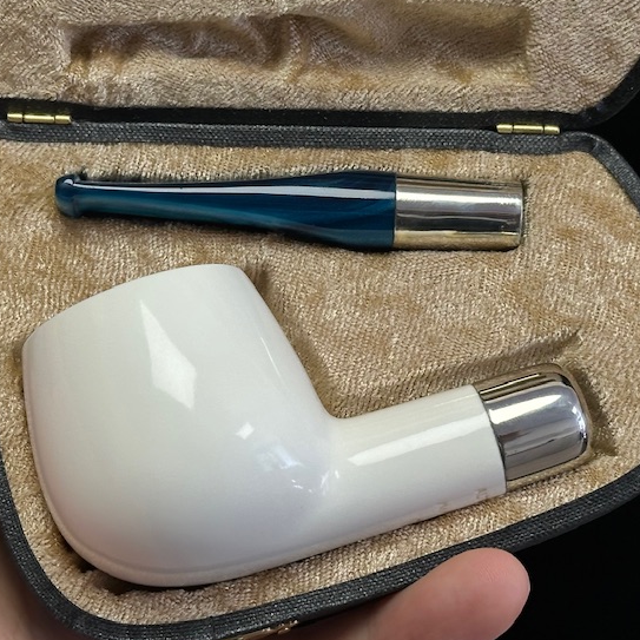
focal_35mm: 100
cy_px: 139
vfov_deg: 17.3
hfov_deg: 17.4
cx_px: 367
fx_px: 2092
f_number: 1.78
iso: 64
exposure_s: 1/398
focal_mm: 6.86
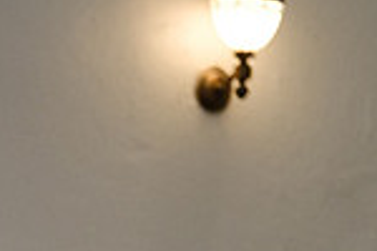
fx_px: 7833
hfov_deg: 2.7
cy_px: 443
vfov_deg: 1.8
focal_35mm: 748
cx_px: -261
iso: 1600
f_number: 2.8
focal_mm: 129.2
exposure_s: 1/125
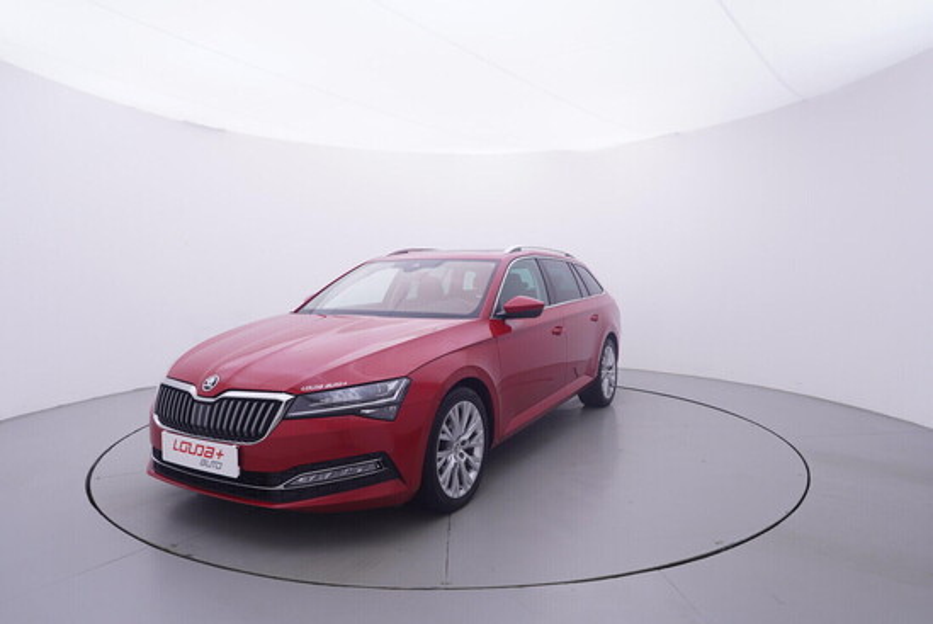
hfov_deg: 77.3
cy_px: 312
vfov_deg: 56.2
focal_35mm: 22
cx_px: 466
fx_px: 584
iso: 200
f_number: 5
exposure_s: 1/80
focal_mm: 15
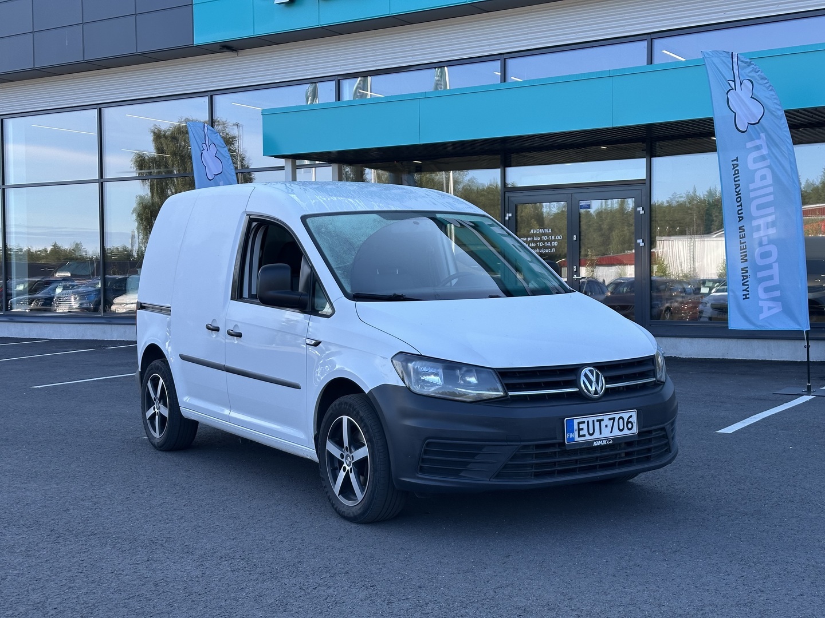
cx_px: 412
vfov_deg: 30.3
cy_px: 309
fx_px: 1144
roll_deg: +1.5
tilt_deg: -1.2
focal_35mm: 48
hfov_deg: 39.7
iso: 64
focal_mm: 6.86
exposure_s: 1/767
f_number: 1.78
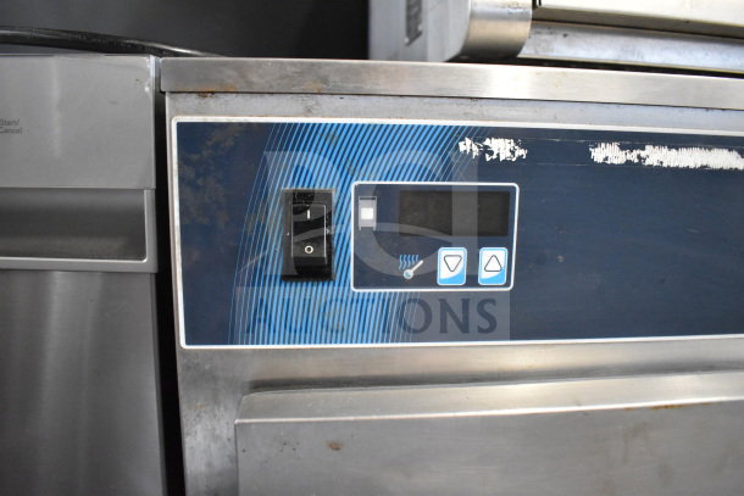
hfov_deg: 67.4
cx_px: 372
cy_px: 248
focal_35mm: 27
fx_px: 558
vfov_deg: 48.0
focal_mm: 18
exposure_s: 1/60
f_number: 4
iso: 6400
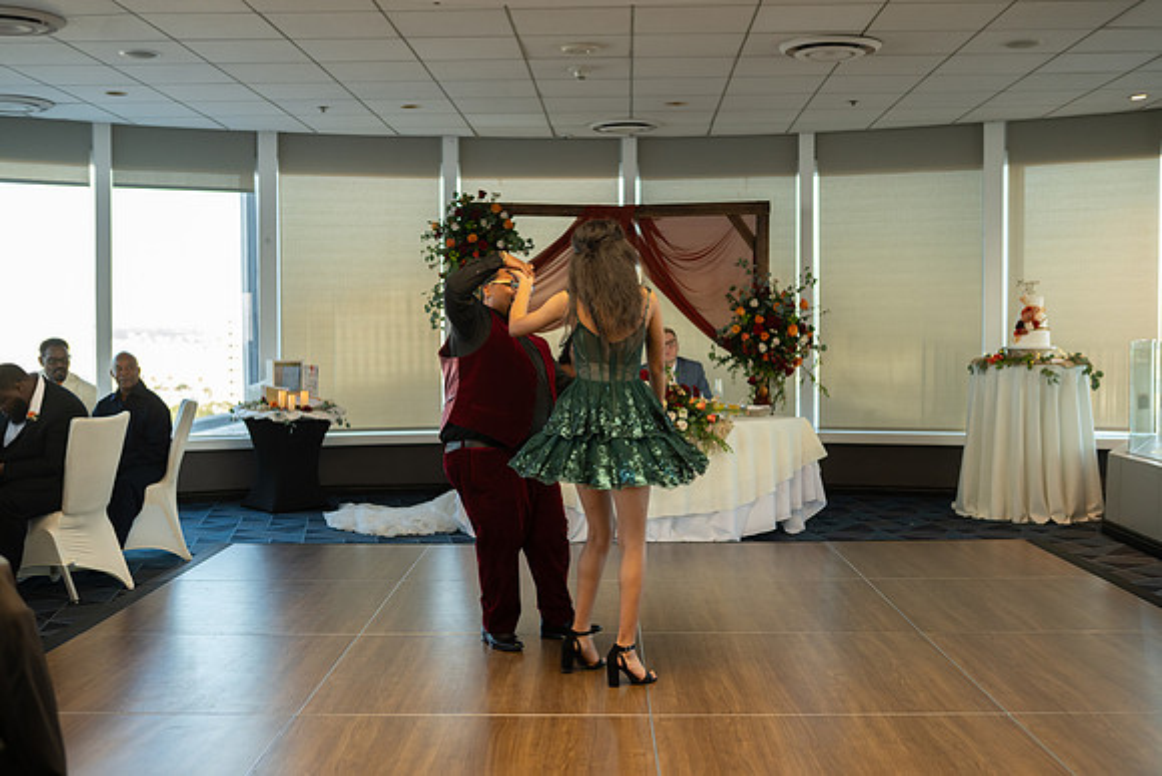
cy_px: 388
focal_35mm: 40
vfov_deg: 33.4
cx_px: 581
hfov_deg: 48.4
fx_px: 1291
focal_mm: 40
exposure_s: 1/100
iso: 640
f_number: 2.8
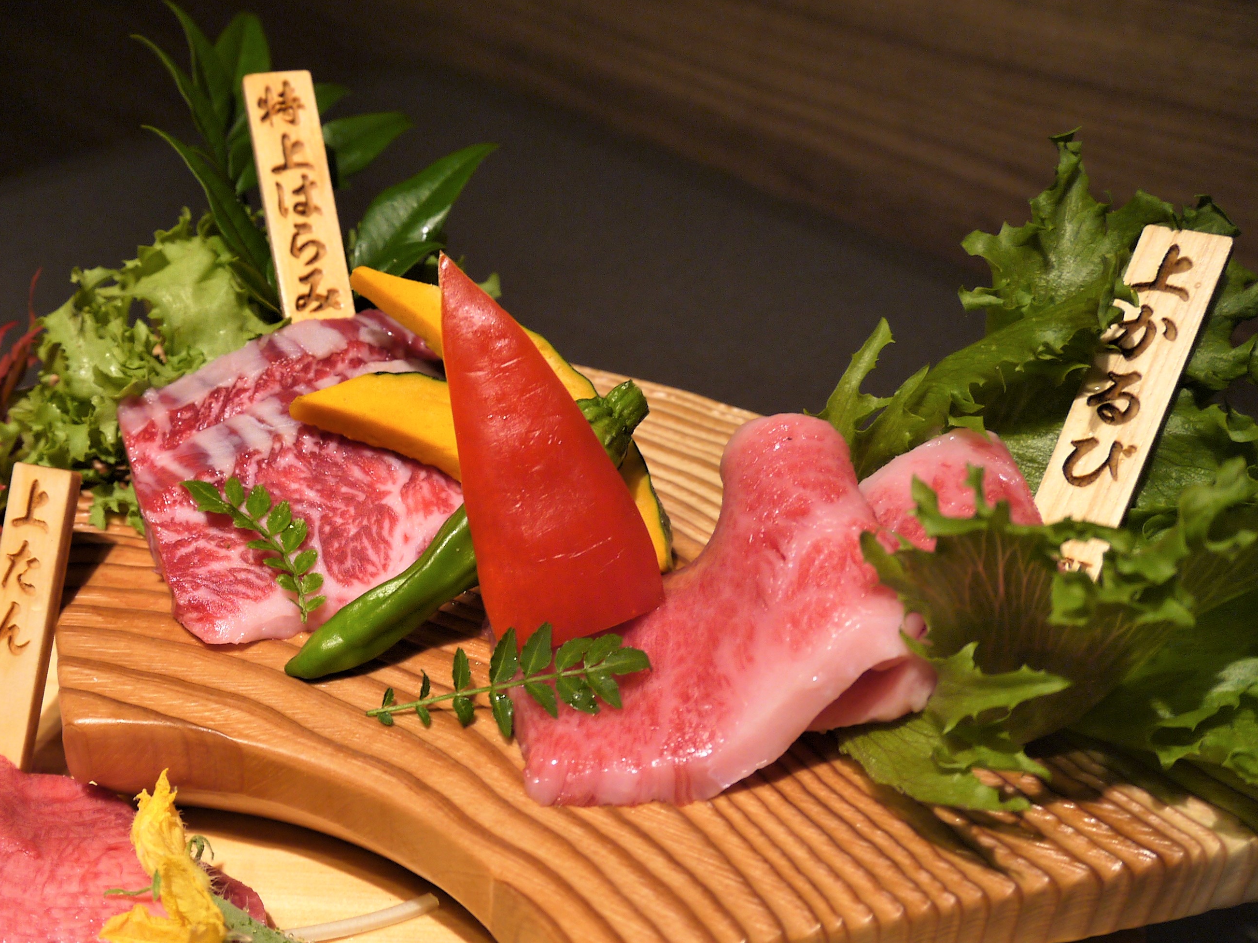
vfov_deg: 33.3
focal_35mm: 43
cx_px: 334
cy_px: 622
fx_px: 1562
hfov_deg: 42.7
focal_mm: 14
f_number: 3.5
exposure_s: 1/60
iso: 320
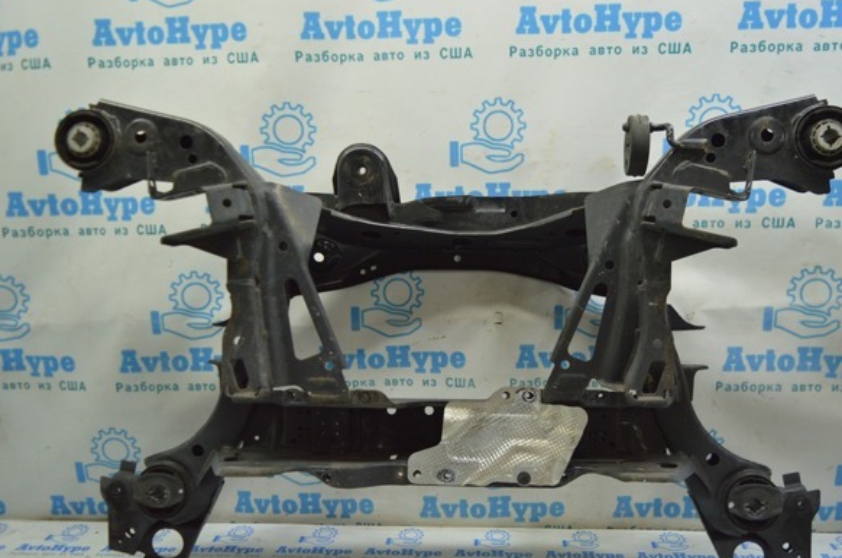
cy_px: 306
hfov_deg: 57.2
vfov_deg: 39.8
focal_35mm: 33
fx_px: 771
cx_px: 451
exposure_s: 1/50
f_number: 3.5
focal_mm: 20
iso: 400
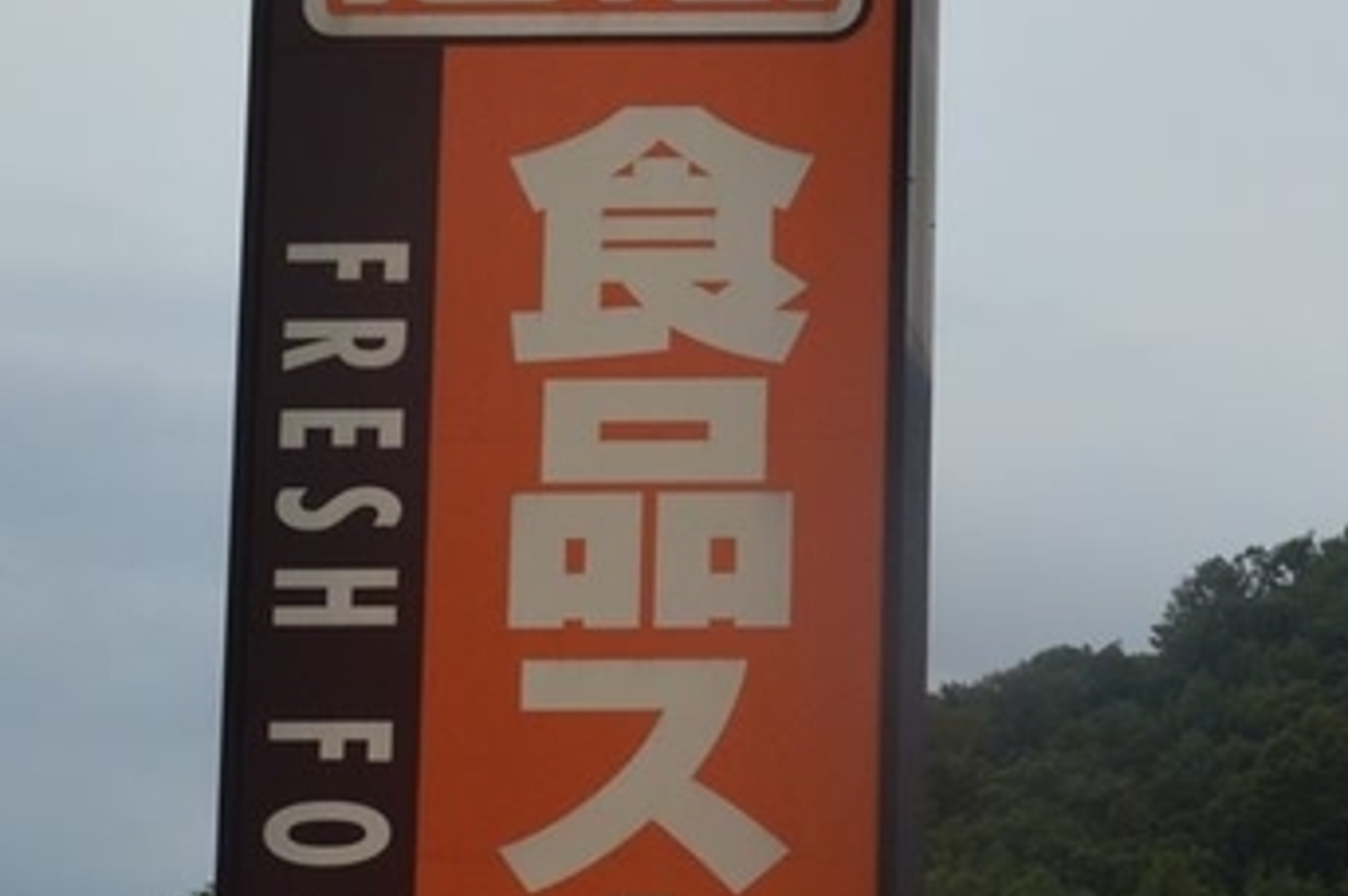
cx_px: 1407
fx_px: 4713
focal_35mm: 126
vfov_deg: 10.8
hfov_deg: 15.9
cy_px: 833
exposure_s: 1/400
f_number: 10
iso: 400
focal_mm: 24
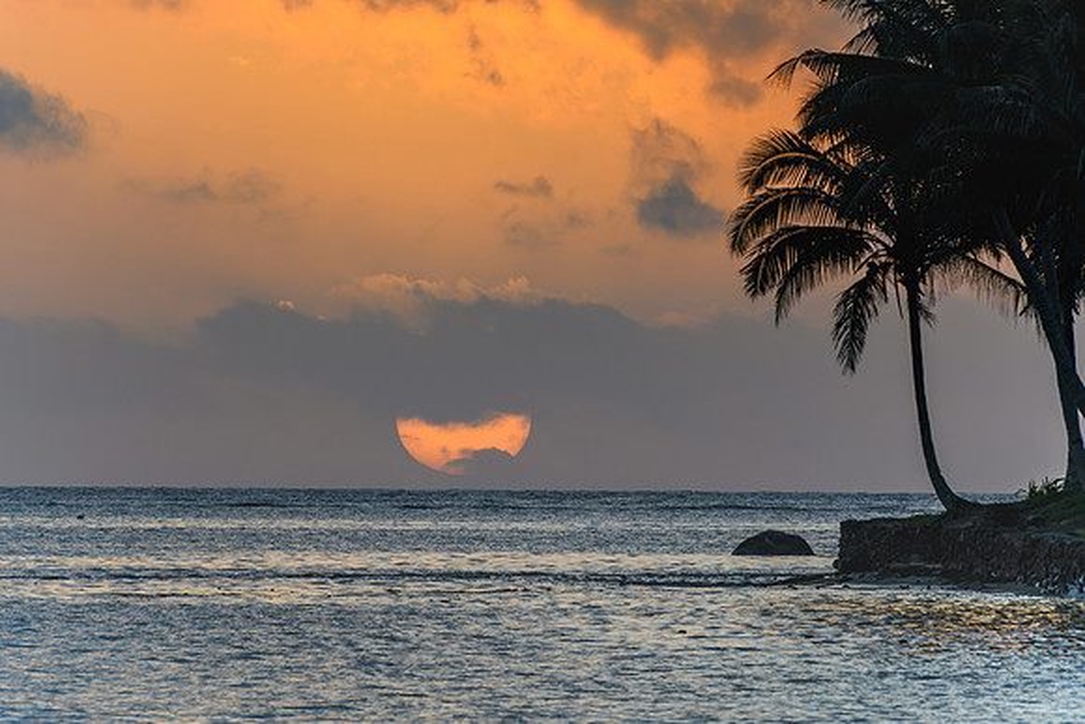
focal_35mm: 453
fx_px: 13648
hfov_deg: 4.6
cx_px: 542
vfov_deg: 3.0
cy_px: 362
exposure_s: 1/125
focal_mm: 300
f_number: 10
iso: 160
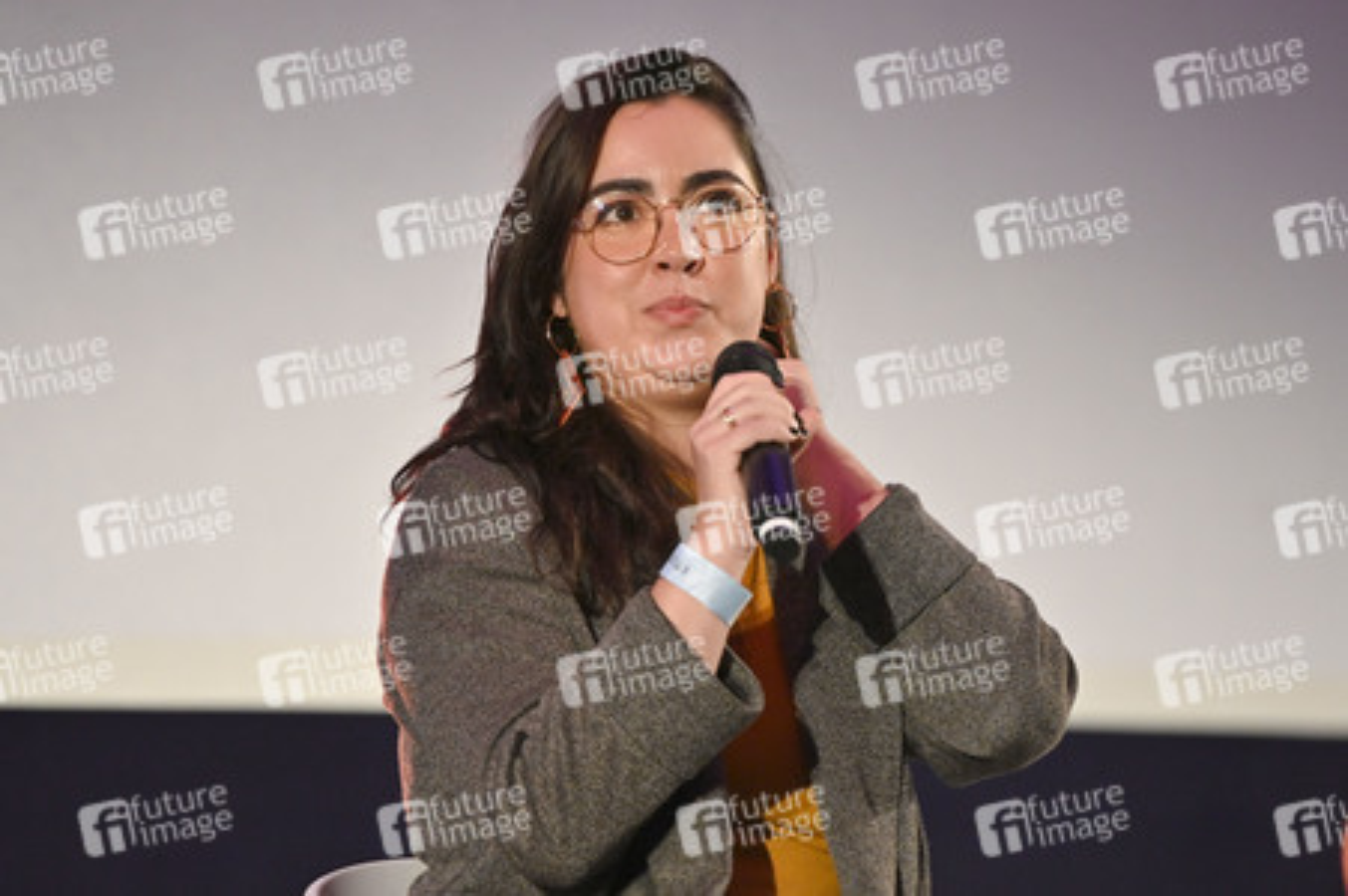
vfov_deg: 6.9
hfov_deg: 10.3
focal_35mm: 200
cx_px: 674
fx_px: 7483
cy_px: 448
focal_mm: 200
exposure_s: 1/500
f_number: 2.8
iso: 3200
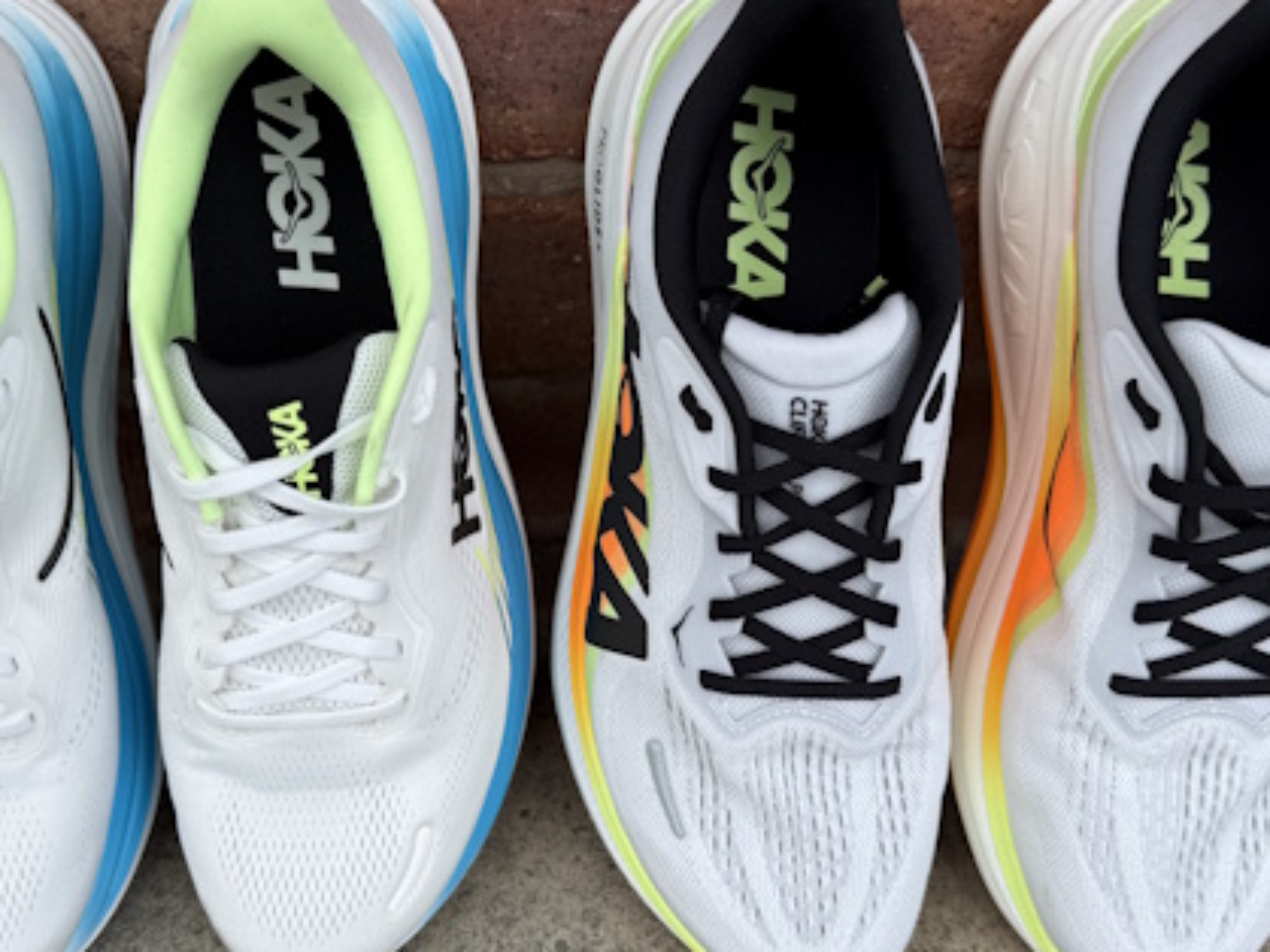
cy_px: 517
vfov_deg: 33.6
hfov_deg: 43.7
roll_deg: -0.5
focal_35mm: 43
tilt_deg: -39.7
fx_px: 1577
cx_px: 521
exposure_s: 1/1618
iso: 80
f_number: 1.78
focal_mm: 6.76
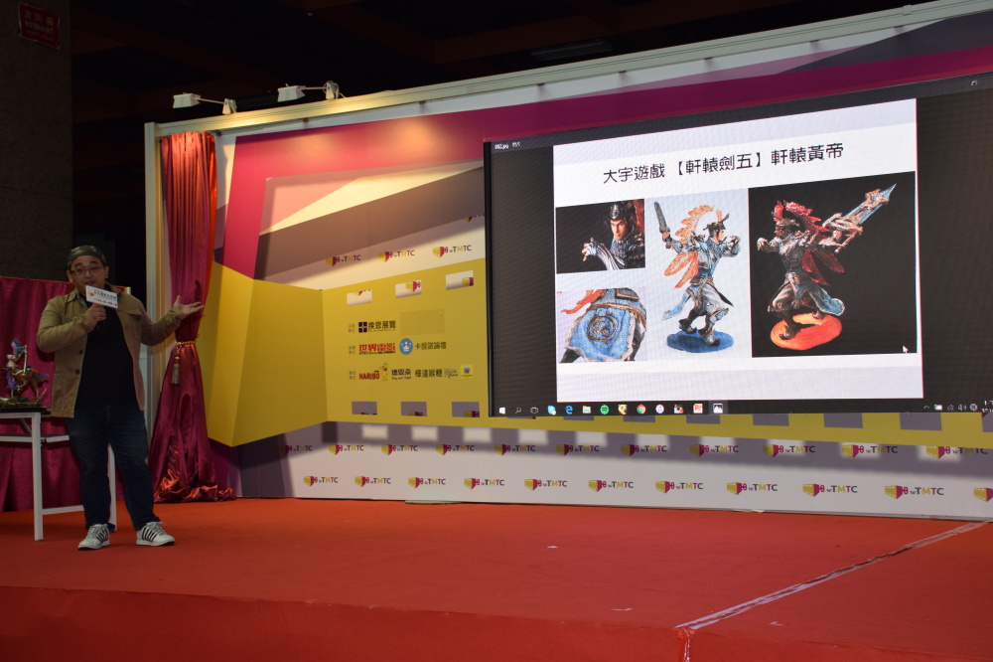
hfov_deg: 41.1
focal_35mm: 48
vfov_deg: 28.1
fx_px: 1323
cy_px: 331
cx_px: 496
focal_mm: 32
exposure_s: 1/80
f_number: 5.6
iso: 400
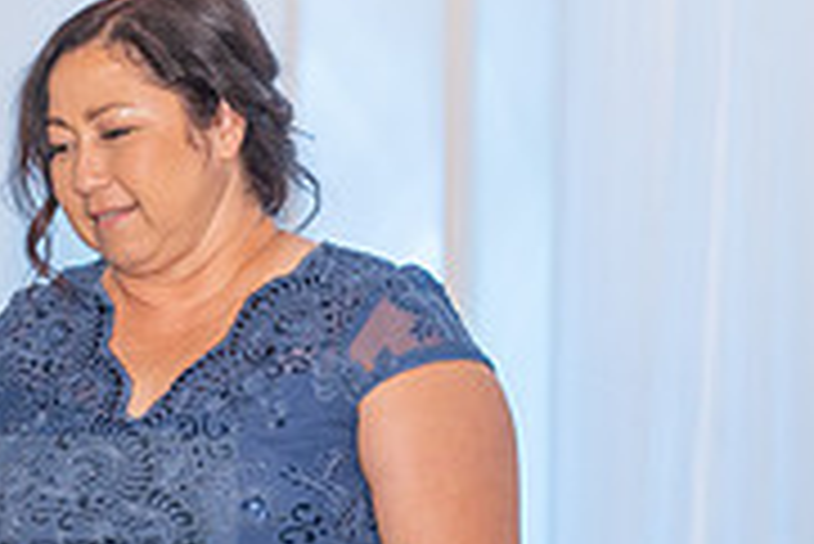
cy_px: 542
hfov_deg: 9.1
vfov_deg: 6.1
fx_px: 5069
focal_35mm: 224
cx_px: -144
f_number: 3.2
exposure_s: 1/160
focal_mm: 70
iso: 1000
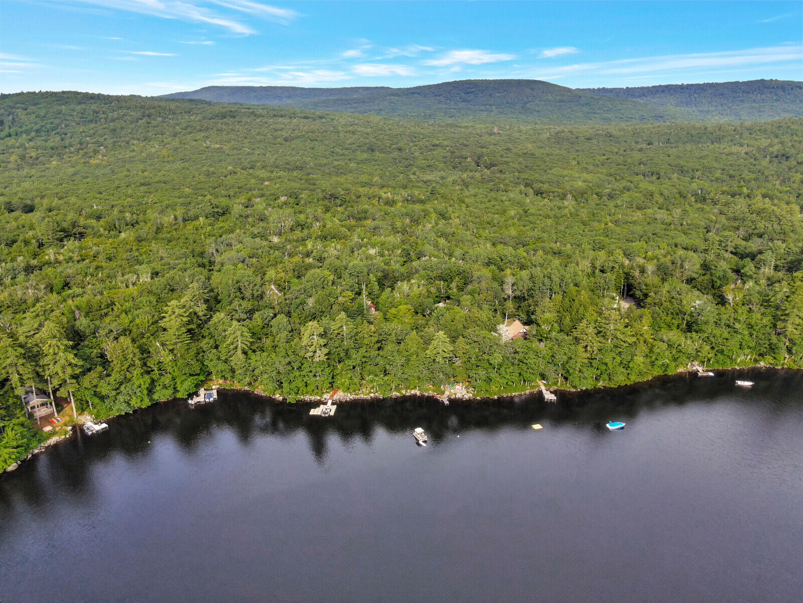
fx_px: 557
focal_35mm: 24
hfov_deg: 71.6
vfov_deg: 56.8
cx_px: 402
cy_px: 302
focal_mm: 4.5
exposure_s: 1/320
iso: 200
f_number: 2.8
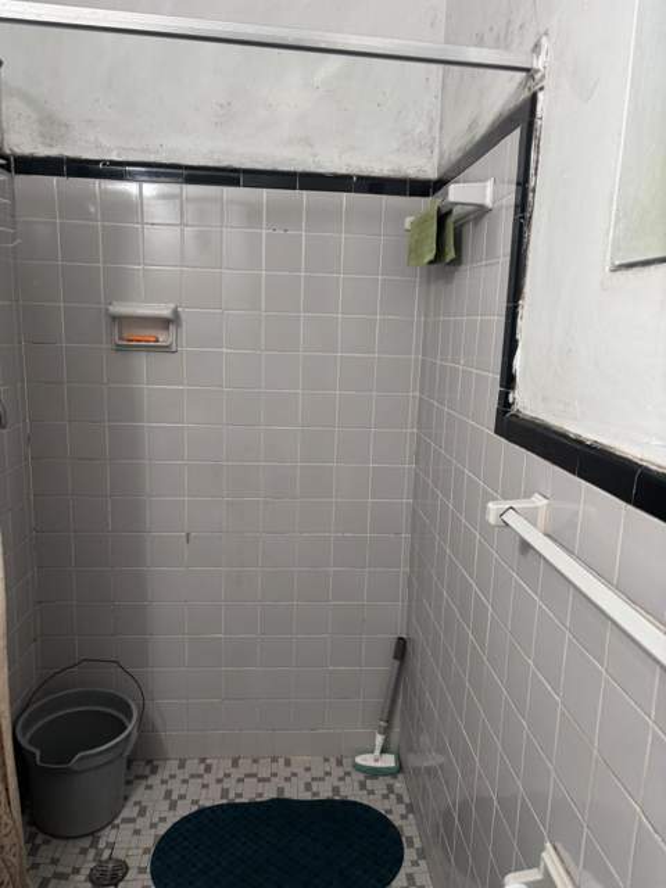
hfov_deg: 53.1
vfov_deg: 67.3
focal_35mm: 26
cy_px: 444
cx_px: 333
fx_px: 667
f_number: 1.6
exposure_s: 1/60
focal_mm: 5.96
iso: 125
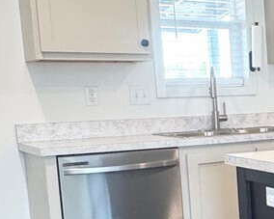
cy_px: 175
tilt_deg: -7.8
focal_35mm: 77
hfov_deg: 21.3
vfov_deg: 19.7
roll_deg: +2.0
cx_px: 398
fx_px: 624
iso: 250
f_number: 2.2
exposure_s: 1/120
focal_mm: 2.22
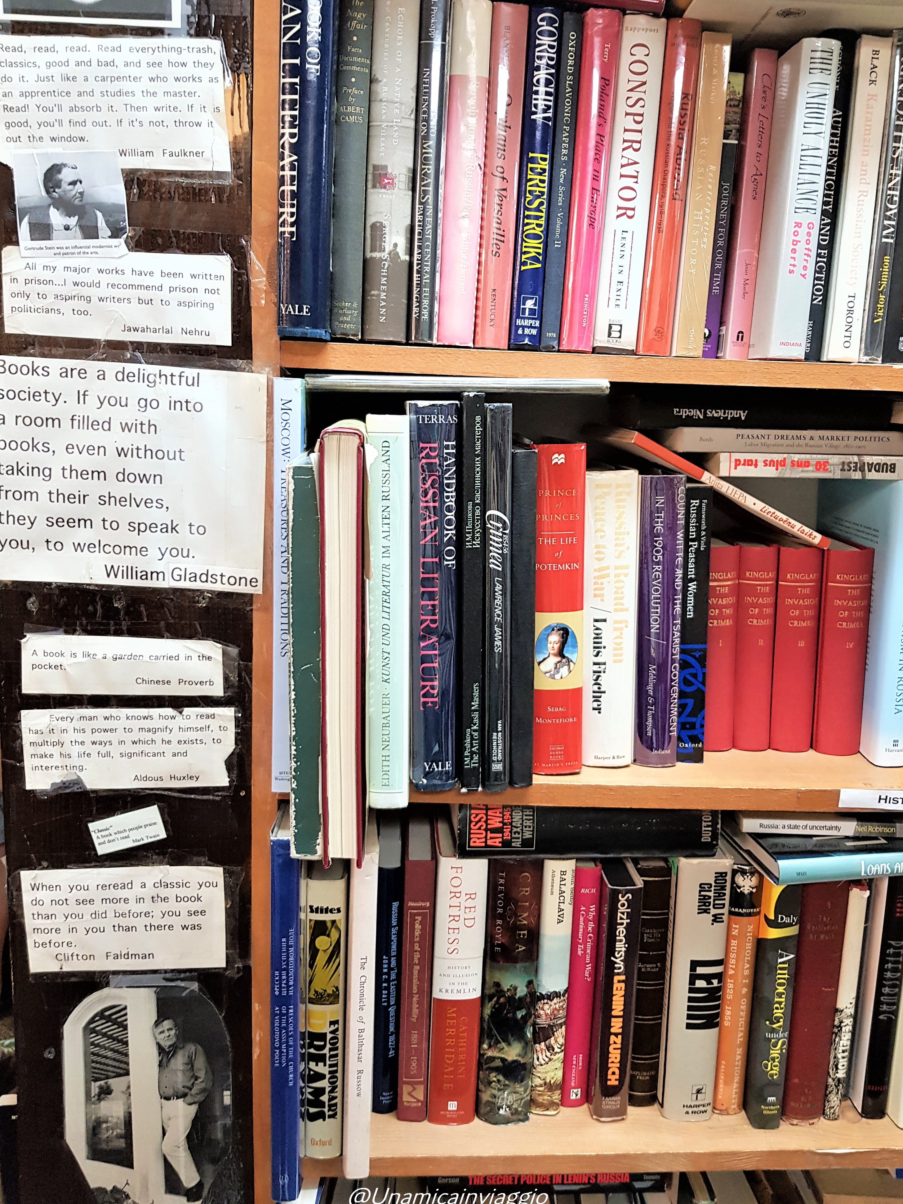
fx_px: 939
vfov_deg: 65.3
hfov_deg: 51.4
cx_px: 449
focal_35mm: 27
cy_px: 584
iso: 200
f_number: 1.7
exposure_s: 1/30
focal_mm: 4.2
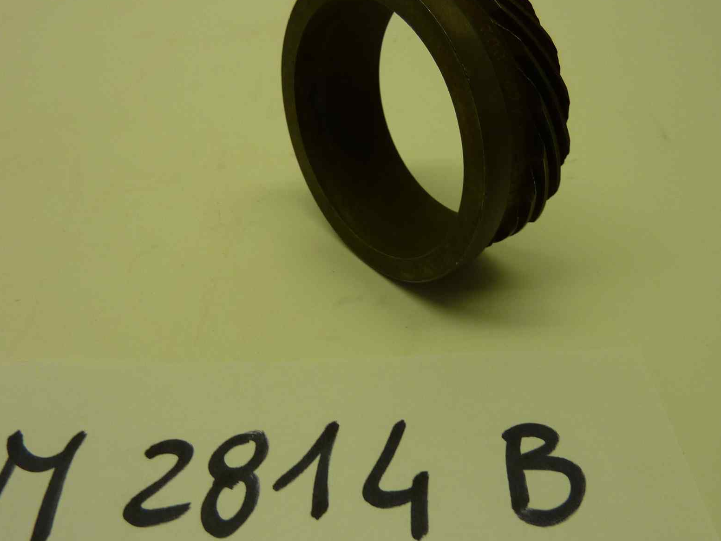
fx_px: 687
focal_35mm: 33
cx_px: 355
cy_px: 247
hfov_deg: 55.4
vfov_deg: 42.9
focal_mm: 4.1
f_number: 3.3
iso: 80
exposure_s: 1/60
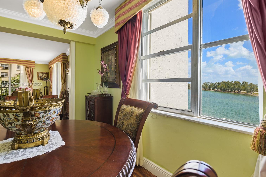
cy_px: 84
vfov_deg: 67.3
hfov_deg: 89.9
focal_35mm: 18
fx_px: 133
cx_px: 126
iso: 100
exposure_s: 1/5
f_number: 7.1
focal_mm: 17
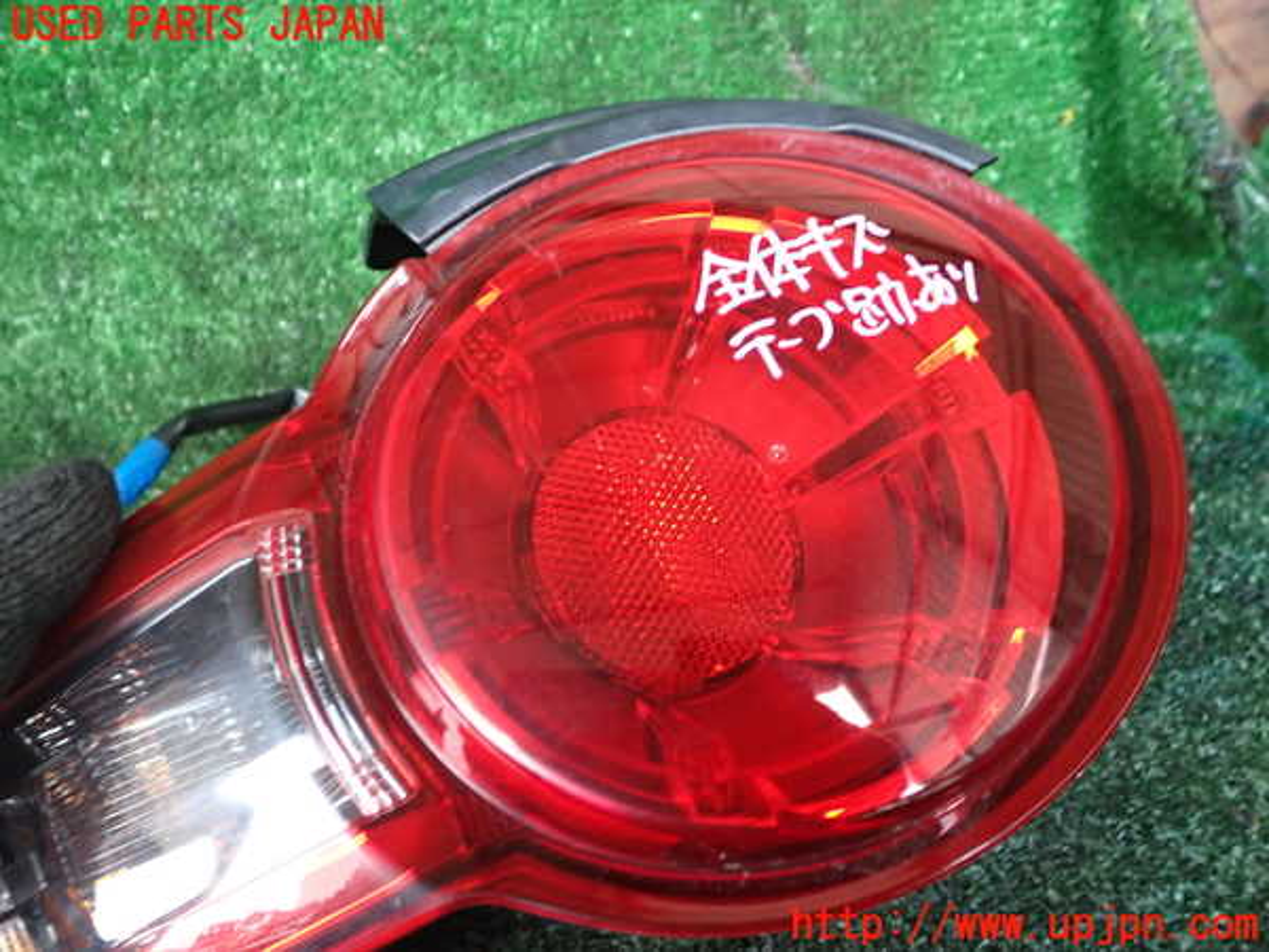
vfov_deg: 46.8
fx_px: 1100
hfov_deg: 60.0
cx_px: 634
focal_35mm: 30
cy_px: 476
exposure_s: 1/30
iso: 320
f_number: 2.3
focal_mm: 5.4
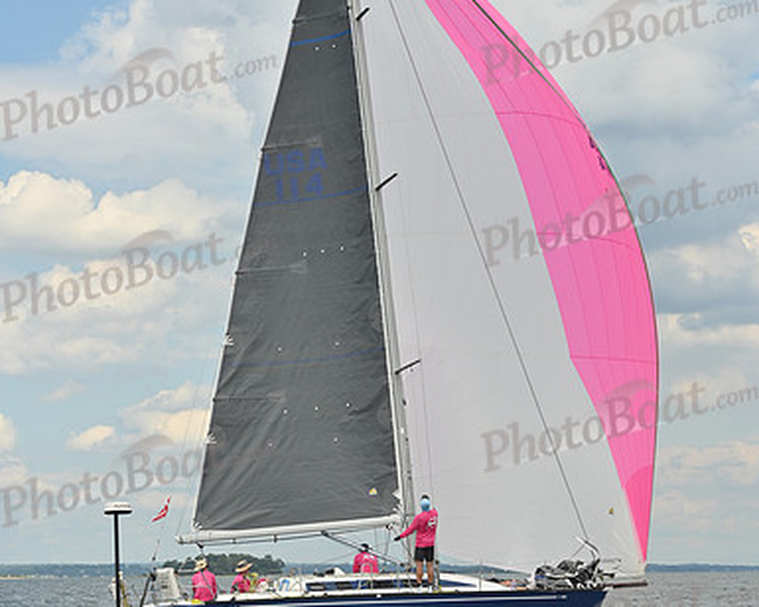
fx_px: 2224
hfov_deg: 19.4
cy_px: 347
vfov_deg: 15.5
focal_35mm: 99
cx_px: 380
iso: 320
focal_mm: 70
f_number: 10
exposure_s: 1/800
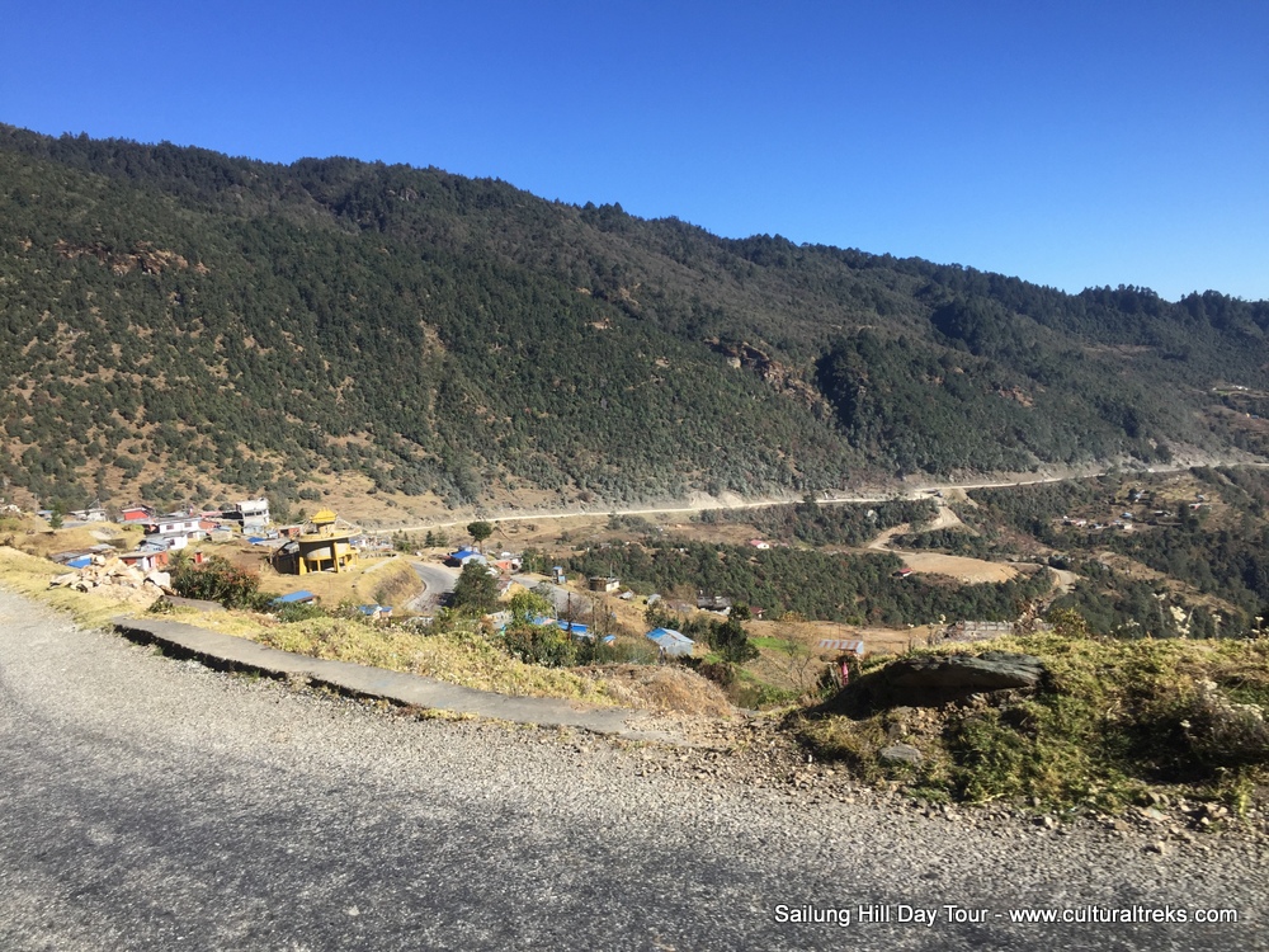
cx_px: 634
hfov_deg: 61.7
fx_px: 1063
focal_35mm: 29
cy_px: 476
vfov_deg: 48.2
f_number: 2.2
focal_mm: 4.15
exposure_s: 1/1236
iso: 32
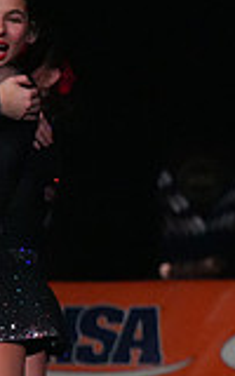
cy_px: 314
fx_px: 10442
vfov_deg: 2.1
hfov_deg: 1.3
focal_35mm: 1019
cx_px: 660
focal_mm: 275
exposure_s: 1/1250
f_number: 5.6
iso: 16000
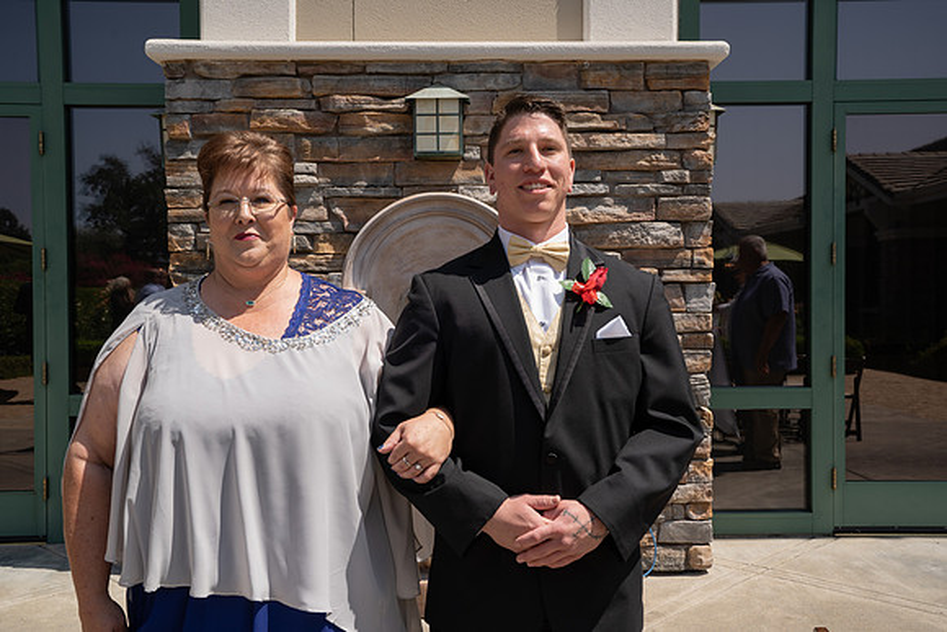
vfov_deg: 36.9
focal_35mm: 36
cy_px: 316
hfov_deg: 53.1
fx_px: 947
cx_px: 474
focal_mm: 36
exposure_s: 1/200
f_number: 8
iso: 100
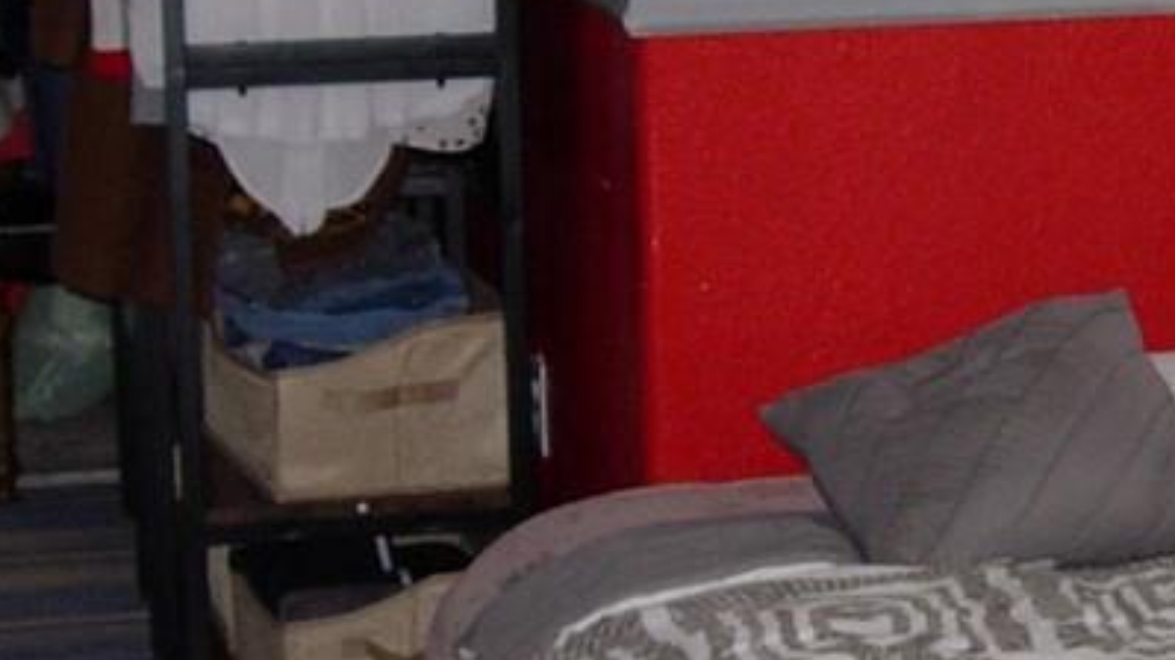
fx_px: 5170
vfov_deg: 7.3
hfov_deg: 12.9
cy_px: 315
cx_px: 931
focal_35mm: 166
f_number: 2.8
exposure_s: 1/64
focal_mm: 7.8
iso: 79
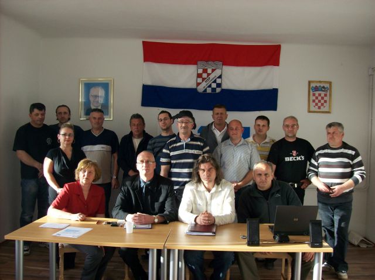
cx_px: 188
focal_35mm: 36
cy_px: 140
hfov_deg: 51.4
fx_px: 390
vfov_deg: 39.6
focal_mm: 6
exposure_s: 1/128
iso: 98
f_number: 2.7
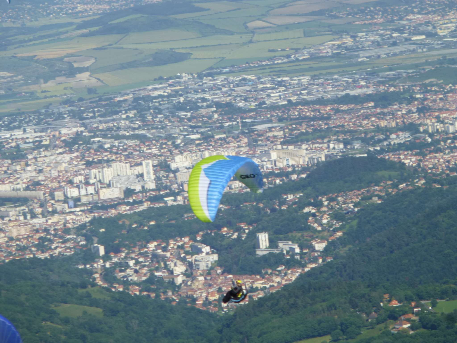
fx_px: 3300
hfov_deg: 7.9
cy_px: 172
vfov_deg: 5.9
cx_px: 228
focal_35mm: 250
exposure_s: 1/500
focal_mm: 45
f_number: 5.9
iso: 100
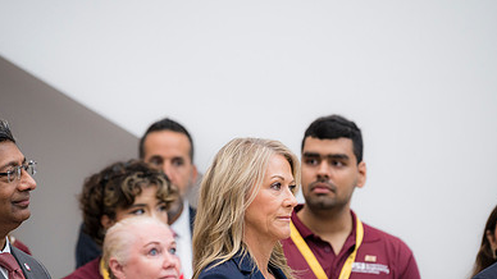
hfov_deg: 9.2
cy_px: 205
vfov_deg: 5.2
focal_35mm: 235
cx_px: 242
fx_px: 3096
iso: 560
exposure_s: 1/200
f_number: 2.8
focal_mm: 150
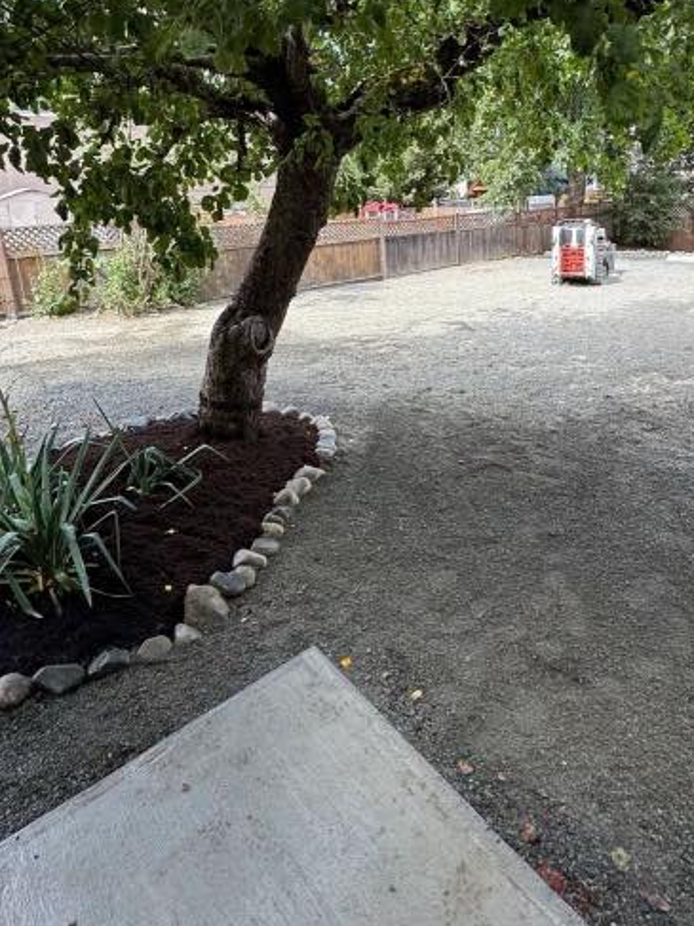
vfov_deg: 72.1
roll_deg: +1.6
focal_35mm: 23
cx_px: 418
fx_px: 615
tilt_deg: -6.4
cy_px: 321
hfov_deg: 58.4
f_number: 2.2
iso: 40
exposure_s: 1/187
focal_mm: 2.22
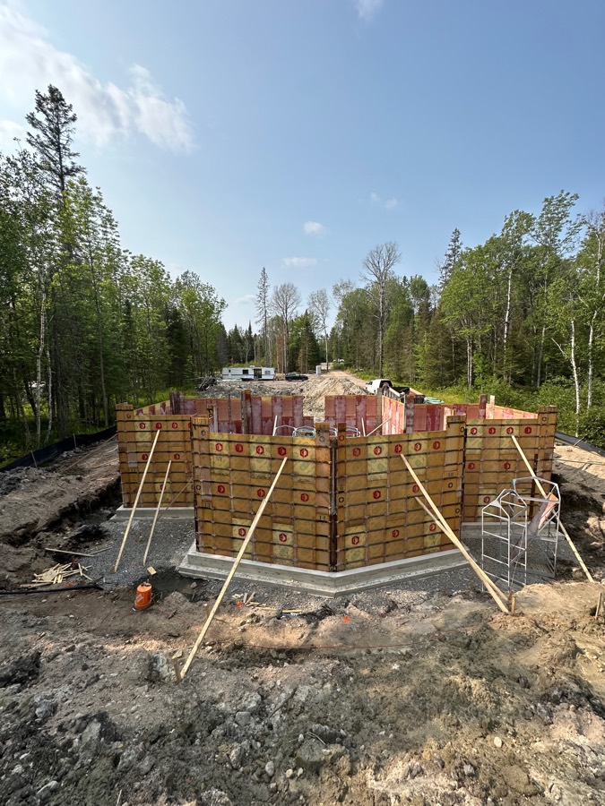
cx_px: 302
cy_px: 403
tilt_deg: -8.2
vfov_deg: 102.1
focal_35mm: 14
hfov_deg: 85.7
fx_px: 326
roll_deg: -1.5
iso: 50
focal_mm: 2.22
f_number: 2.2
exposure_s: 1/1595
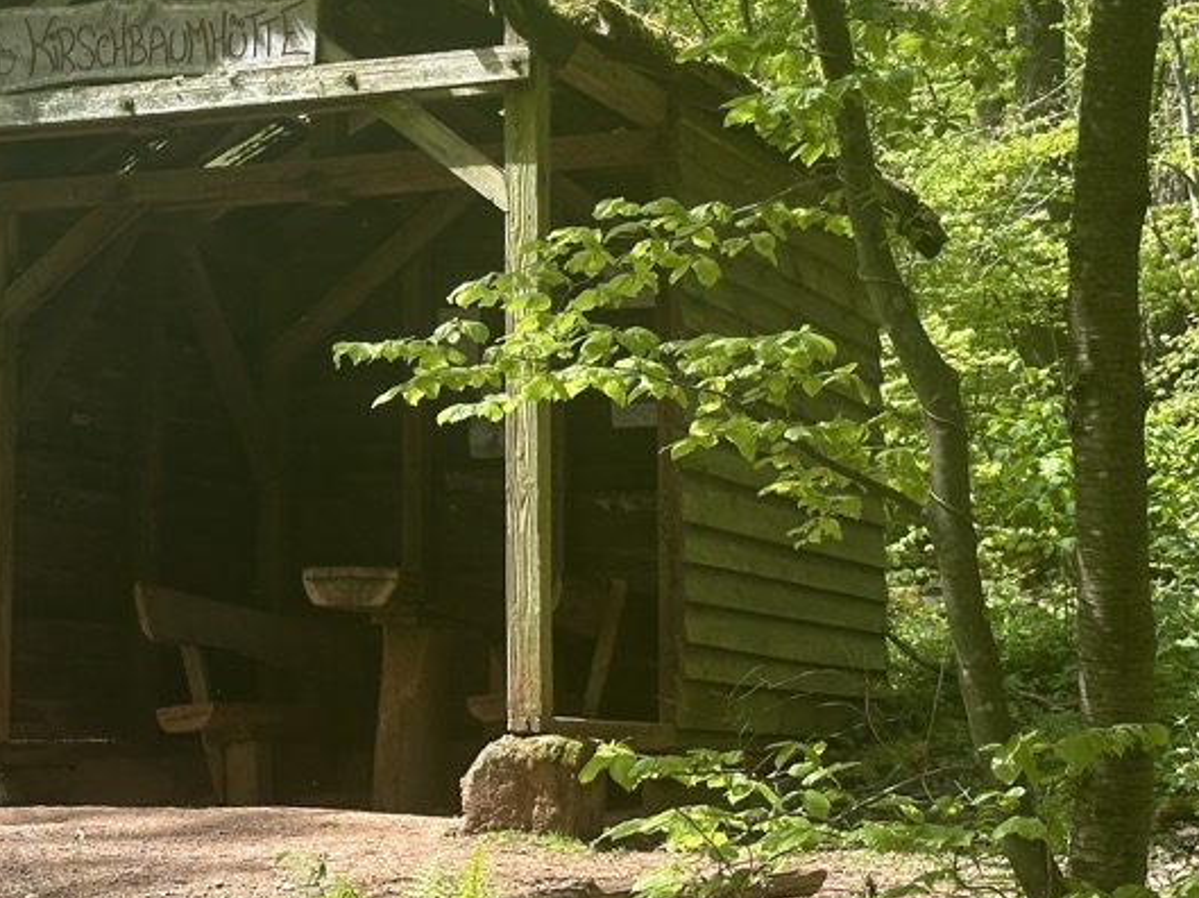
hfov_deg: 21.1
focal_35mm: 93
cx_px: 718
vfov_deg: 15.8
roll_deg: +1.5
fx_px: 3219
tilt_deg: +10.3
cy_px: 236
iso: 64
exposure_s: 1/751
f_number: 1.78
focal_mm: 6.86
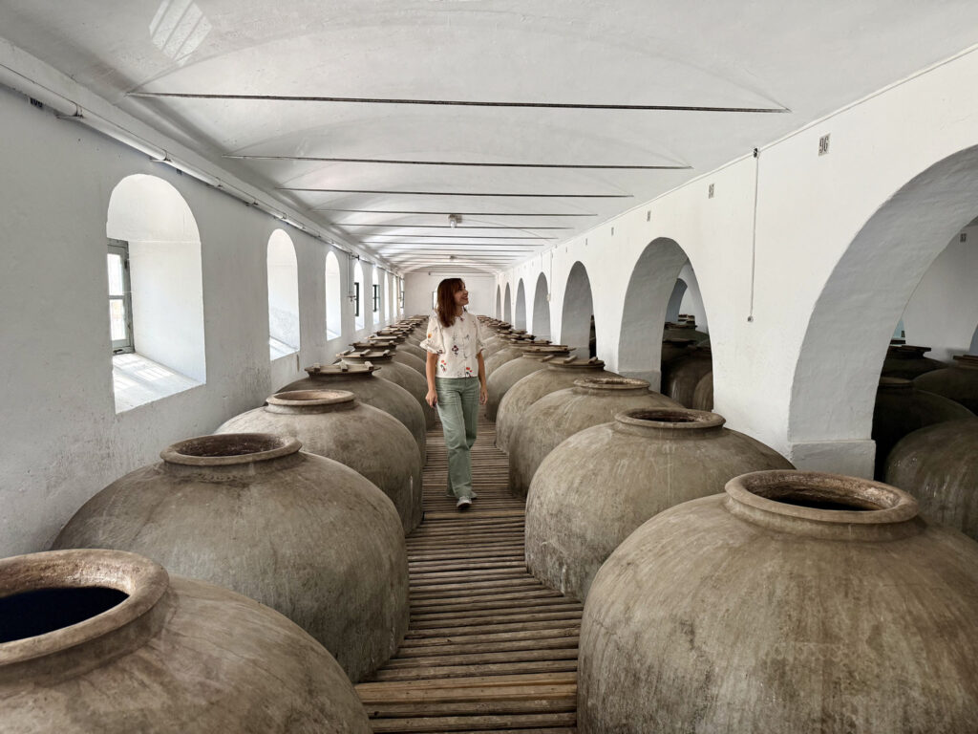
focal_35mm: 24
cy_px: 367
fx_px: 678
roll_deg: -0.9
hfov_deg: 71.6
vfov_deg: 56.8
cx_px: 489
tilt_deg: -5.1
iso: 200
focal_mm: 6.76
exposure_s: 1/74
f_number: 1.78
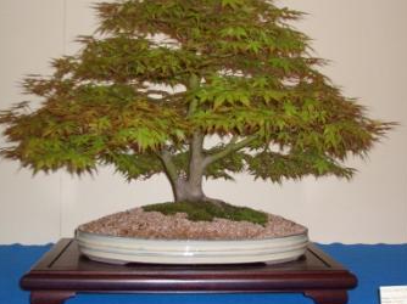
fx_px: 646
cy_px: 125
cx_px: 206
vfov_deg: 26.5
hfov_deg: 35.0
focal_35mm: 55
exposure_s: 1/60
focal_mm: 6.8
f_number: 2.8
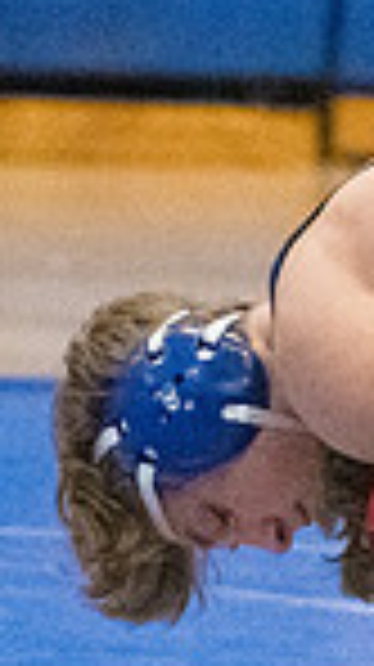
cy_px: 374
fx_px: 17405
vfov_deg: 2.2
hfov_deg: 1.2
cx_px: 789
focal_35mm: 985
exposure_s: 1/1600
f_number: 4.5
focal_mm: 160
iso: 10000
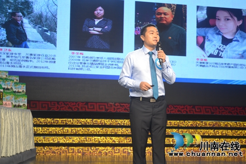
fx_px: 533
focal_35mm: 78
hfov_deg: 26.0
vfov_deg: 17.5
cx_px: 123
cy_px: 82
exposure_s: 1/30
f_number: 5.6
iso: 400
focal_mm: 52
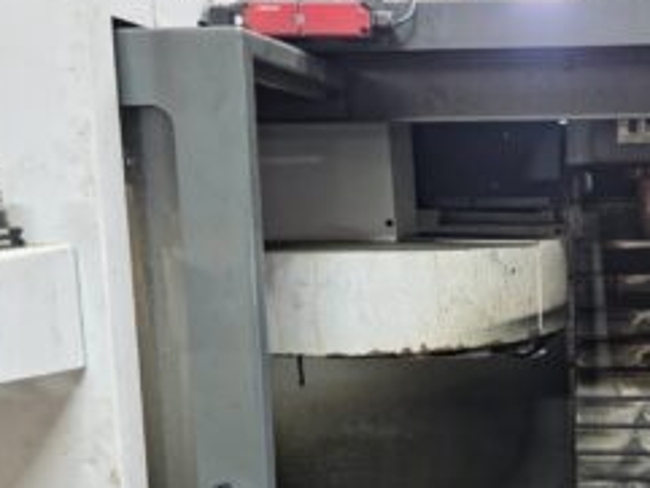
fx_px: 808
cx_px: 588
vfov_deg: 32.7
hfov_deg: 40.4
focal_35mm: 43
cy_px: 394
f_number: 1.7
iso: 1250
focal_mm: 6.3
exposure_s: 1/100
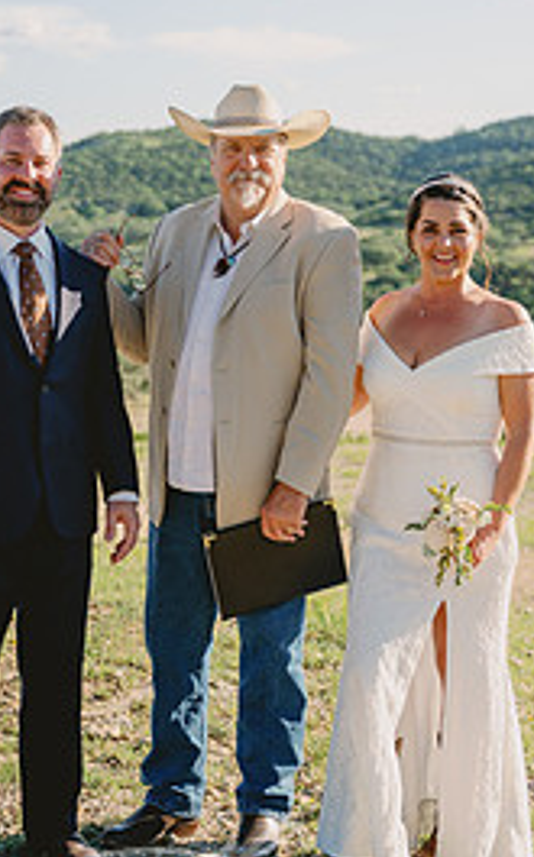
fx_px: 1658
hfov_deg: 18.3
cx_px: 206
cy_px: 320
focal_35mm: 71
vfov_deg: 28.9
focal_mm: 41
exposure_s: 1/1600
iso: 50
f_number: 2.8
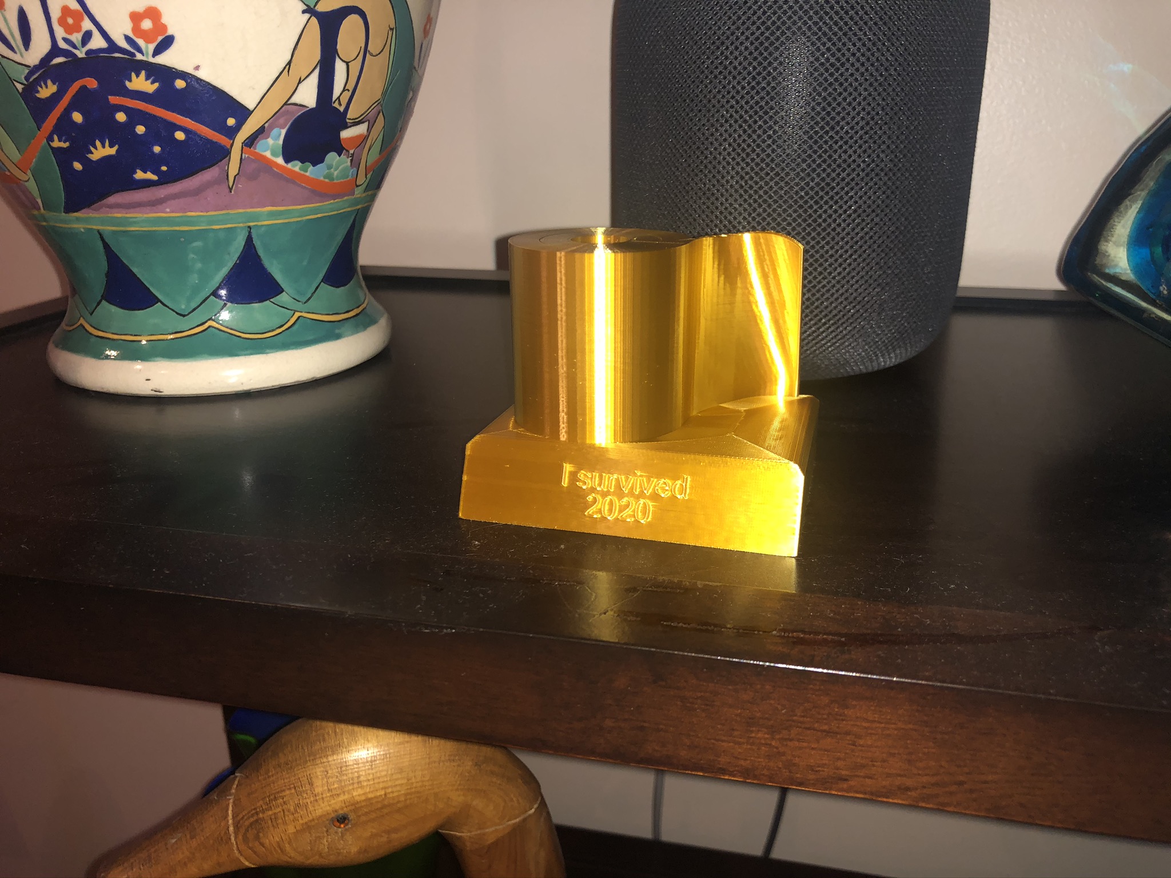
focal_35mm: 28
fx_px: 947
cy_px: 439
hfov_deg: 63.4
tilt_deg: -20.1
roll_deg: +0.2
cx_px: 586
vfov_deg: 49.7
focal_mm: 4
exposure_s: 1/15
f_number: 1.8
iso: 100
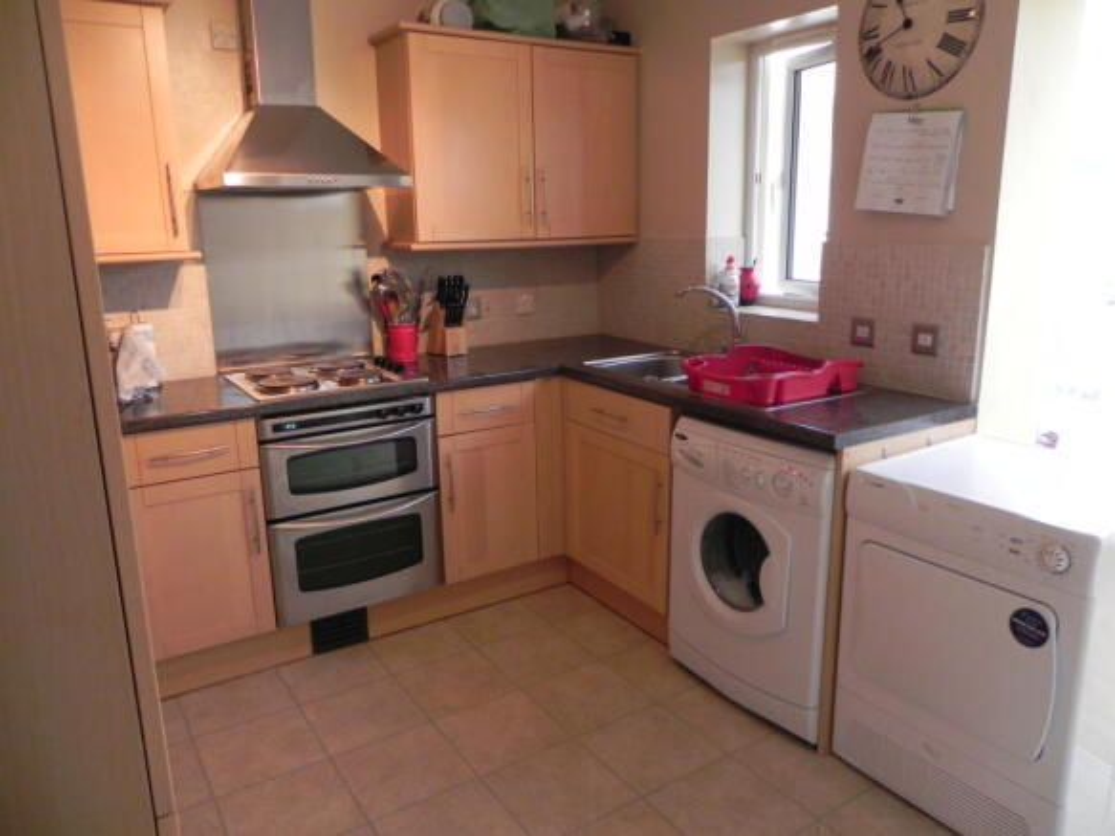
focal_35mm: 26
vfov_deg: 53.0
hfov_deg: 67.3
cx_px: 558
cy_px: 418
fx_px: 837
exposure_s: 1/29.7
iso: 400
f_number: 2.8
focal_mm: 4.6
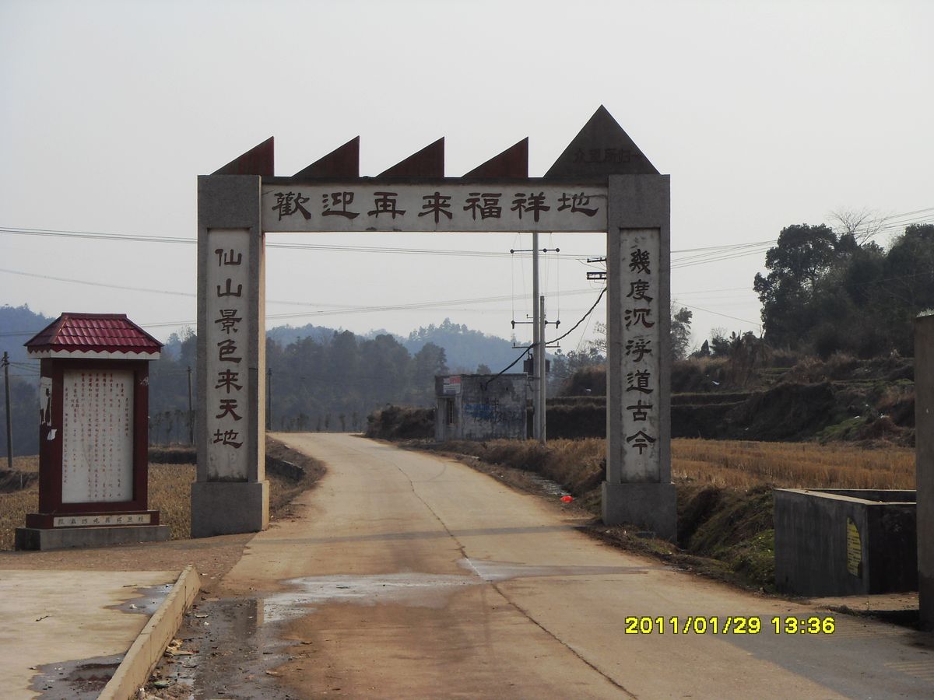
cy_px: 350
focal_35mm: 80
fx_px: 2159
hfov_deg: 24.4
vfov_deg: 18.4
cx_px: 467
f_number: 7.3
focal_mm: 13.7
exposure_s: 1/350
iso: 80
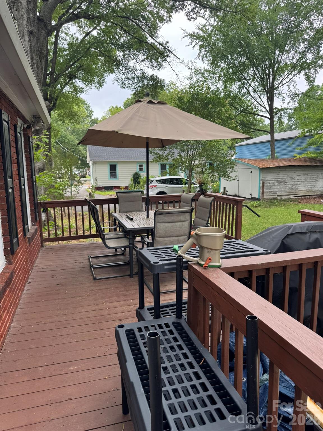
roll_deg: +0.4
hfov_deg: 56.8
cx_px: 162
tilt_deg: -9.1
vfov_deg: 71.6
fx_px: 299
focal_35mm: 24
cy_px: 216
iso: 80
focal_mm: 6.76
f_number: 1.78
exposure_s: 1/544
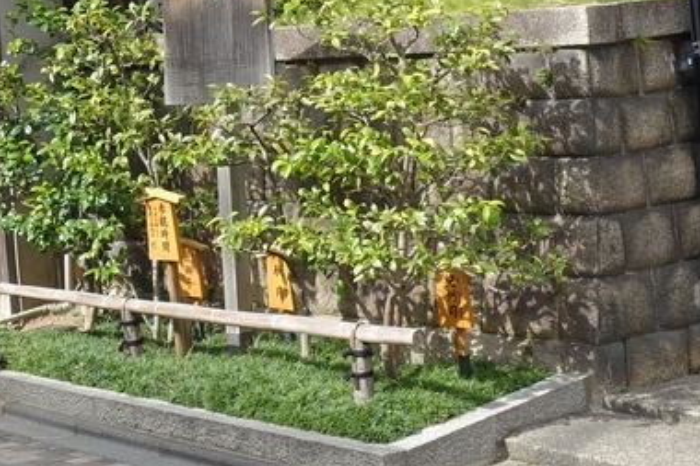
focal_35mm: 101
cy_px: -50
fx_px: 1963
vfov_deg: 13.3
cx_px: -195
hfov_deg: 18.8
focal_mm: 11.56
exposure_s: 1/250
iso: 125
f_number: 5.6
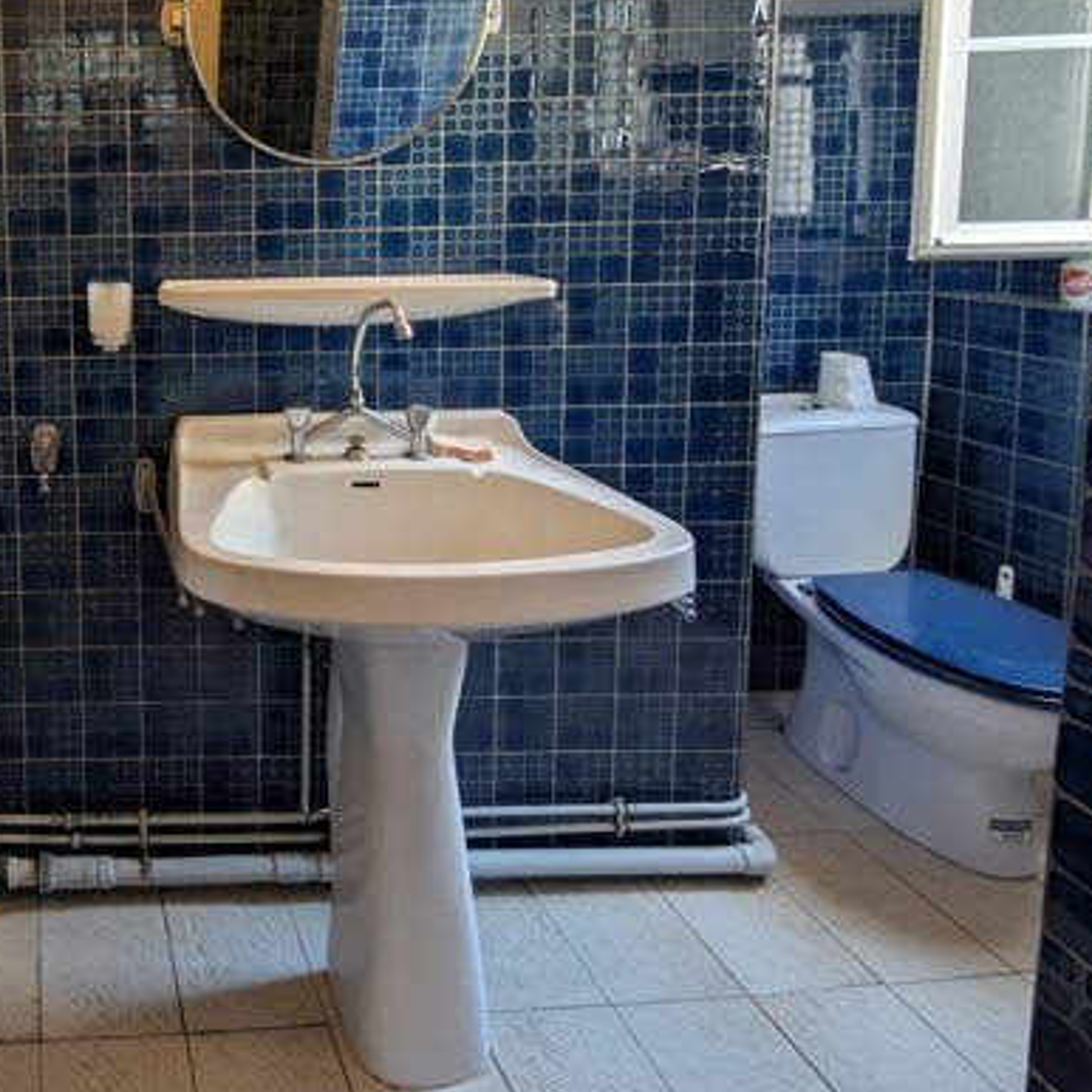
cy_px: 252
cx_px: 71
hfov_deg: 57.6
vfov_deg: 64.7
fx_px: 785
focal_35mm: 22
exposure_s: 1/44.5
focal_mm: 2.02
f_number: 1.7
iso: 84
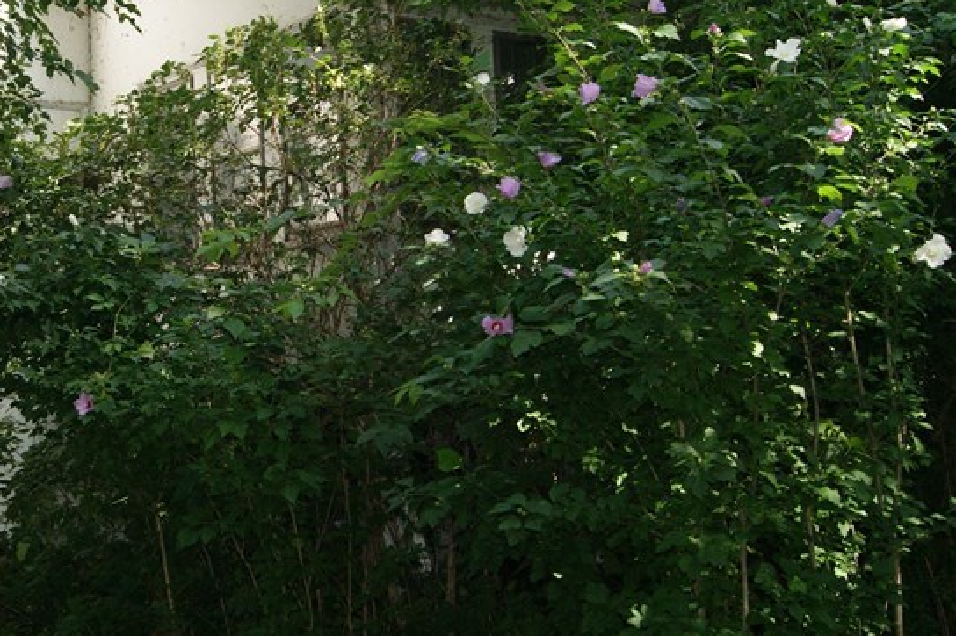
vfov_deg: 25.0
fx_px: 1433
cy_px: 261
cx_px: 170
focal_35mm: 54
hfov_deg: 35.5
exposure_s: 1/160
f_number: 5.6
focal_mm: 18
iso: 125
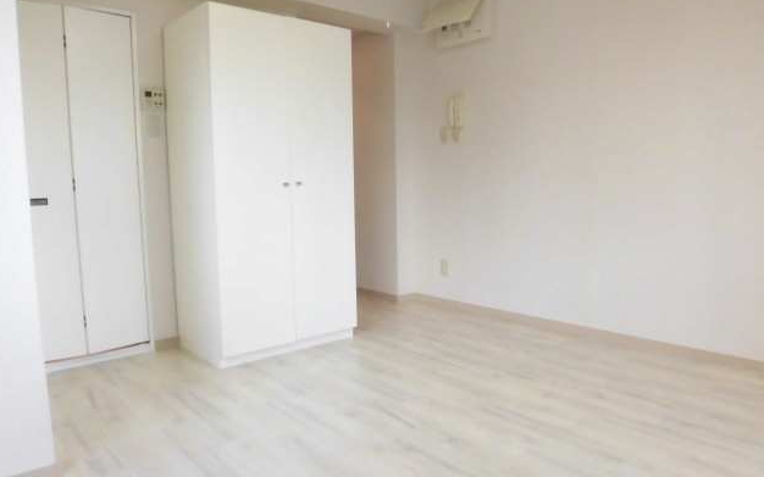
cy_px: 243
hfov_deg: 70.4
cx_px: 383
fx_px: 541
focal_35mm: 26
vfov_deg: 47.6
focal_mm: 4.3
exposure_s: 1/50
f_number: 3.1
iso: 200
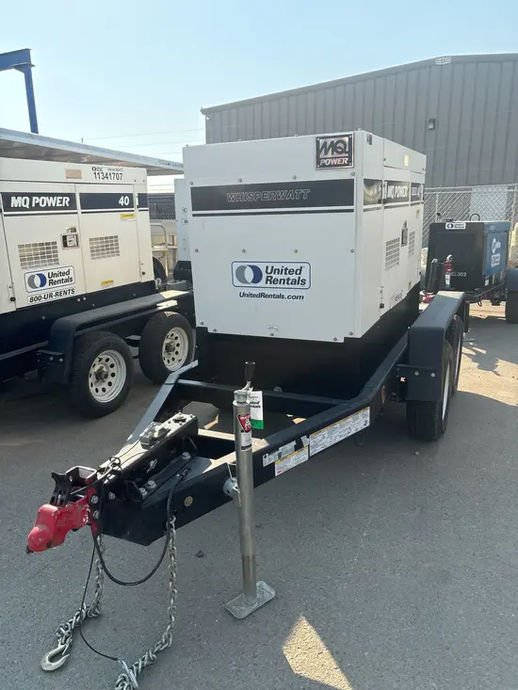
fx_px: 519
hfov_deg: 53.1
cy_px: 345
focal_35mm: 26
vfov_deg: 67.3
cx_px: 259
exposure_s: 1/1721
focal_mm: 5.96
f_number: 1.6
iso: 50
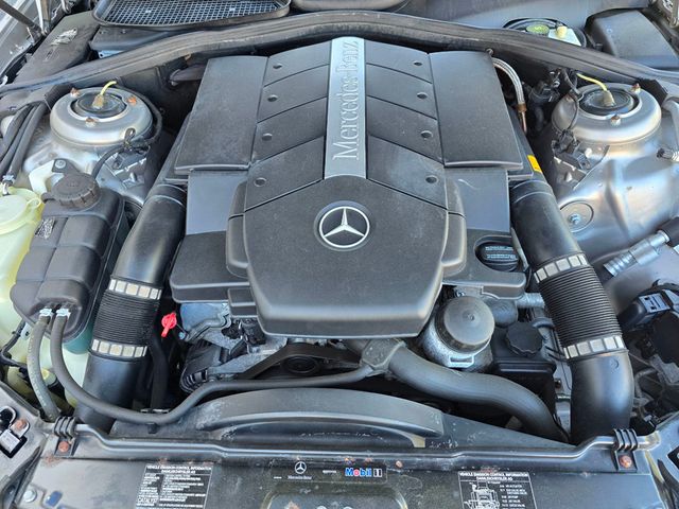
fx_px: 451
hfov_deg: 73.9
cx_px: 340
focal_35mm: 23
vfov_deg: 58.9
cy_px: 254
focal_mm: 6.3
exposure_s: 1/180
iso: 160
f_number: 1.7
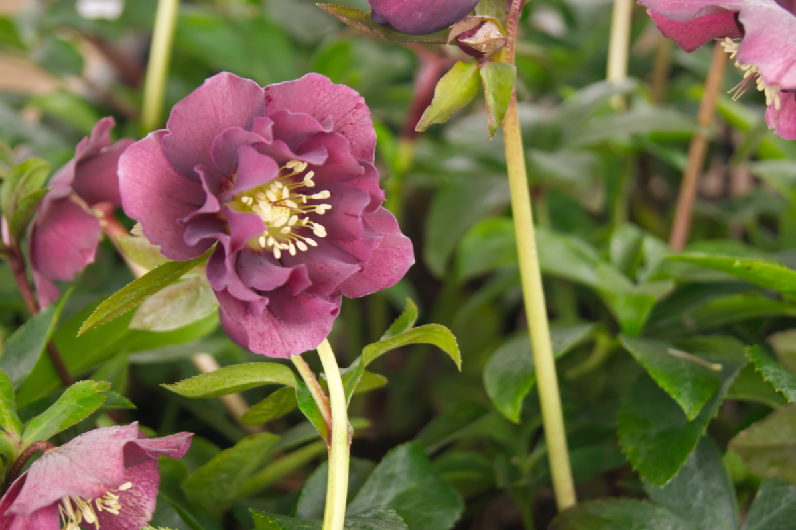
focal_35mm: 75
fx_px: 1658
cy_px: 265
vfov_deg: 18.2
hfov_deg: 27.0
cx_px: 398
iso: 1000
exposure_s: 1/80
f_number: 5.6
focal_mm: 50
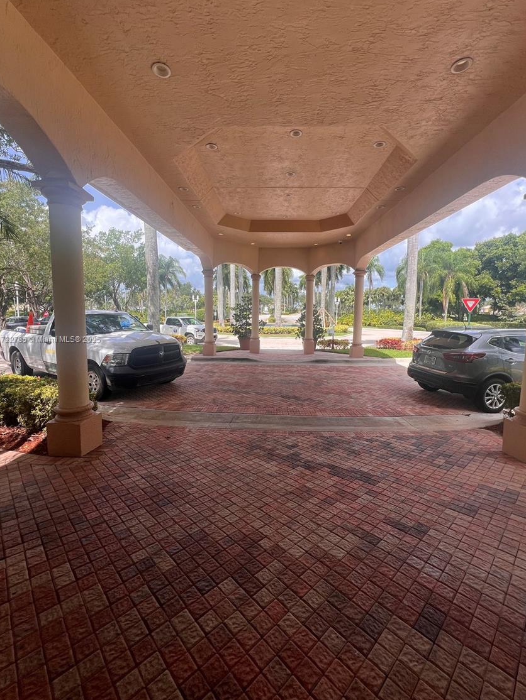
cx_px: 268
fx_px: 284
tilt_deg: -3.7
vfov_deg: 102.0
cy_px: 340
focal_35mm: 14
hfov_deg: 85.7
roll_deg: -1.0
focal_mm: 1.57
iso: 32
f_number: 1.8
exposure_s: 1/528
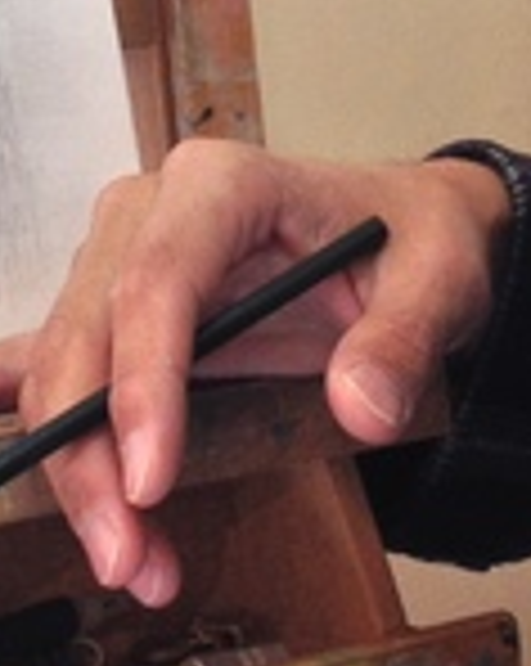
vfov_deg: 10.4
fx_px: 3642
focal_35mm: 185
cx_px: 202
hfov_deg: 8.3
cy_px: -22
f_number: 2.4
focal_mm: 4.28
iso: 50
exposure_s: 1/60
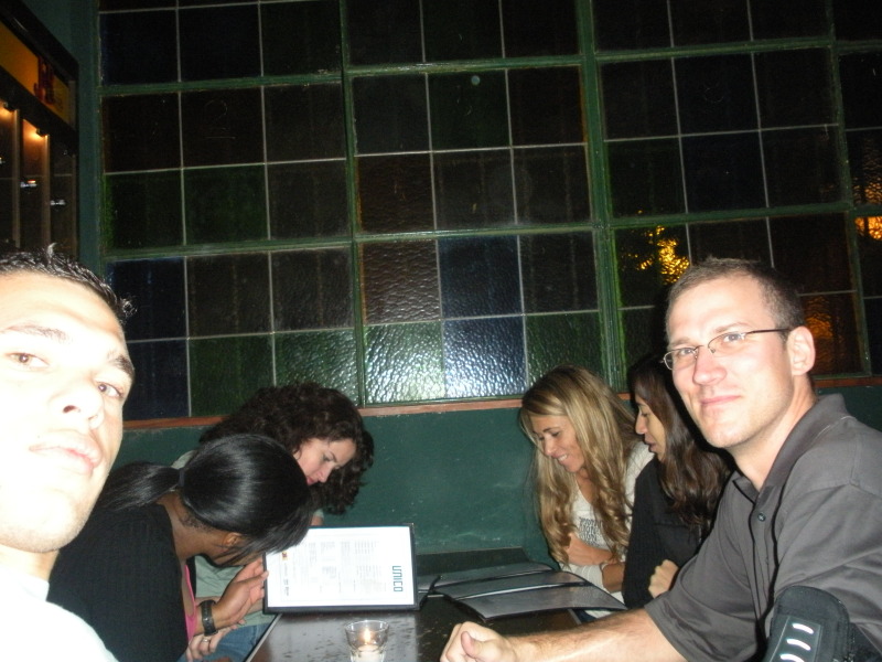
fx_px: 917
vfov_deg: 39.7
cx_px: 441
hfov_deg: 51.4
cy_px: 331
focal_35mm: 36
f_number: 3.5
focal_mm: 6.3
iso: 398
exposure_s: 1/60
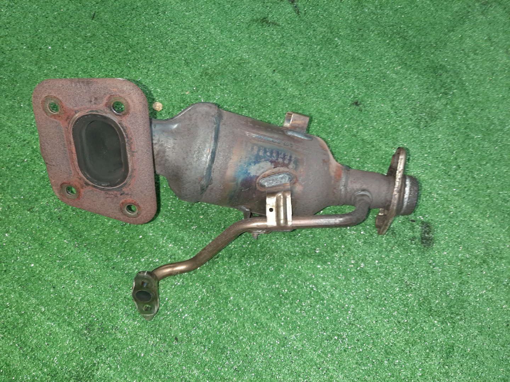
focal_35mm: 26
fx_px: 383
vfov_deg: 53.1
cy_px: 191
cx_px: 255
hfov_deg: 67.3
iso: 184
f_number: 1.7
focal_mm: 3.93
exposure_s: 1/33
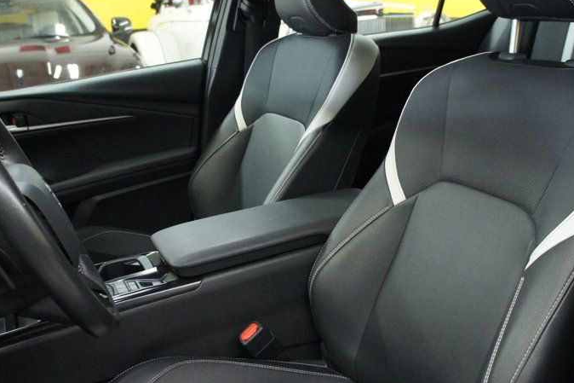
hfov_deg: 47.4
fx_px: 654
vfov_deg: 32.6
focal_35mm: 41
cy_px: 204
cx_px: 310
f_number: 3.5
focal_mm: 18
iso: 1600
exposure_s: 1/50
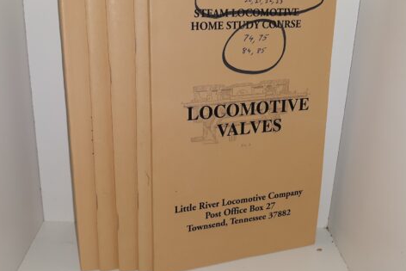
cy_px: 109
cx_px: 191
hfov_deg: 51.8
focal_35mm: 37
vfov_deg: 35.8
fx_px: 417
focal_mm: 3.7
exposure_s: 1/209
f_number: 1.7
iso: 40
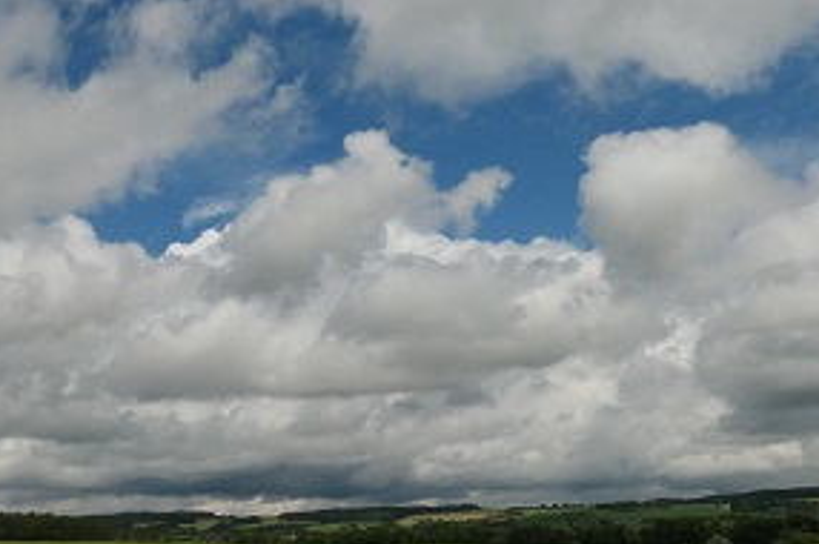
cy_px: 359
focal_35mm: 46
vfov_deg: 29.0
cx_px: 349
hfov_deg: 42.7
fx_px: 1045
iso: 800
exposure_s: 1/5000
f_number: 8
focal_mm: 8.8
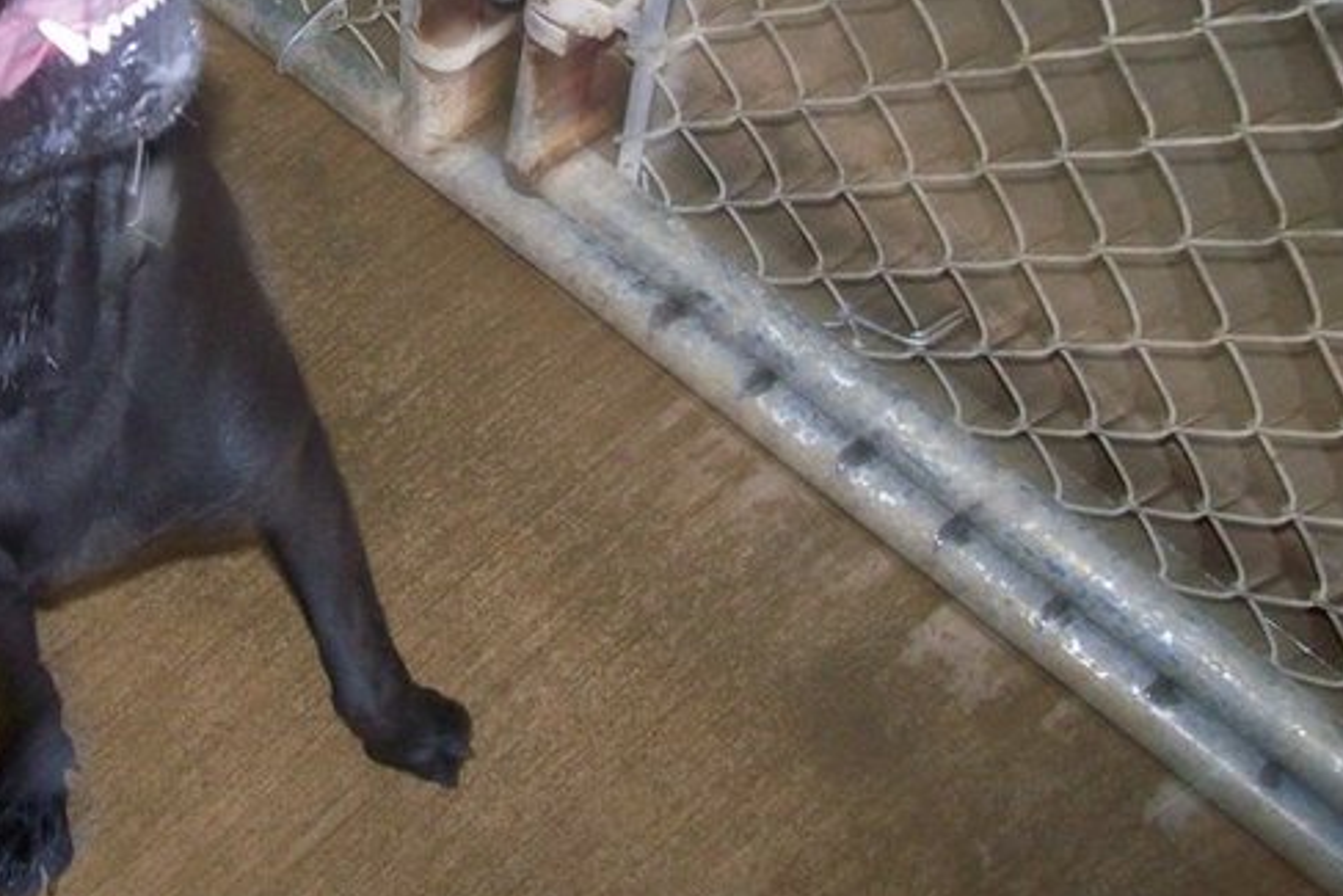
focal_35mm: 59
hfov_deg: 33.3
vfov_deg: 22.6
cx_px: 336
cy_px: 153
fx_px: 2202
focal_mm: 6
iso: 200
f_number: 2.7
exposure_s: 1/64
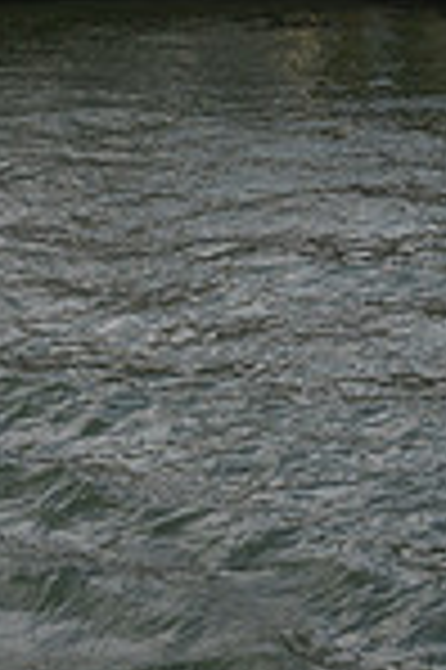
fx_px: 2030
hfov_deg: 12.5
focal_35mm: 109
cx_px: 390
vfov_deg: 16.6
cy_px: -409
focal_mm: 28
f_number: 8
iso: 64
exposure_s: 1/125
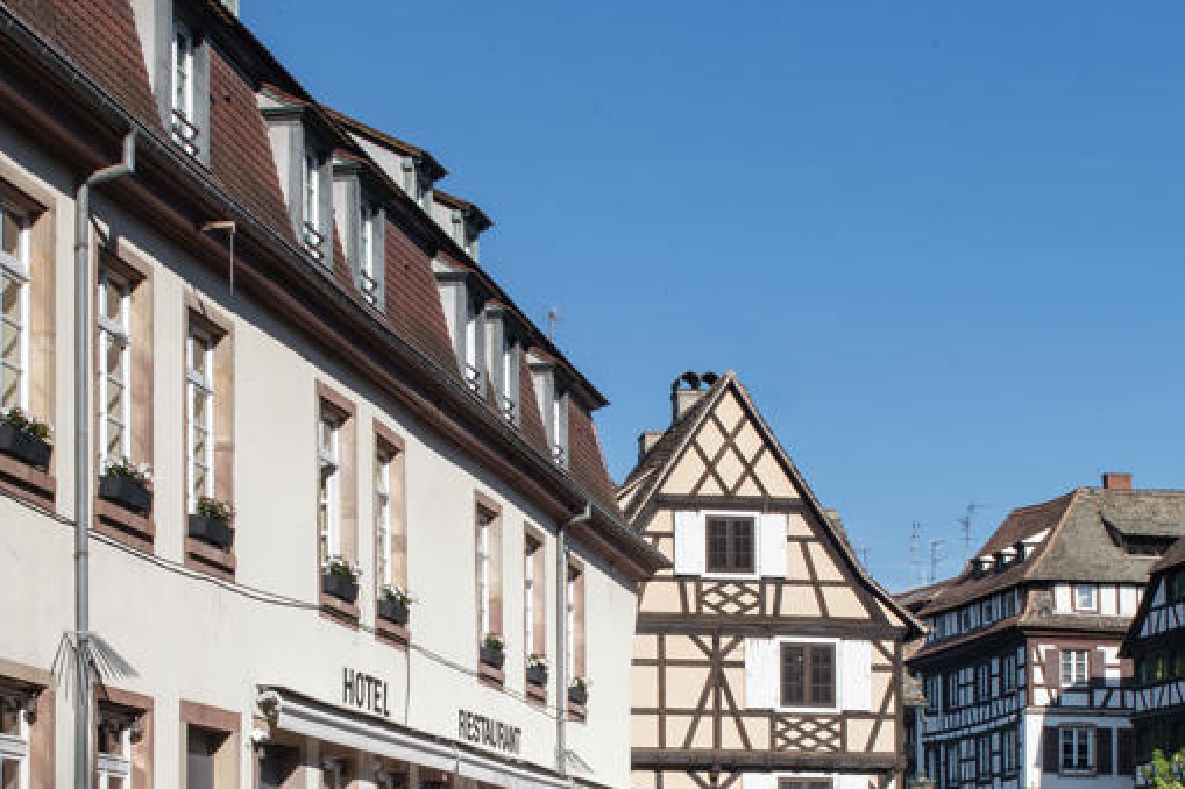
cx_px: 575
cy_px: 711
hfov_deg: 26.0
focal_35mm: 78
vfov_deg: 17.2
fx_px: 2567
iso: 160
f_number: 16
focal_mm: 31
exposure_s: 1/100
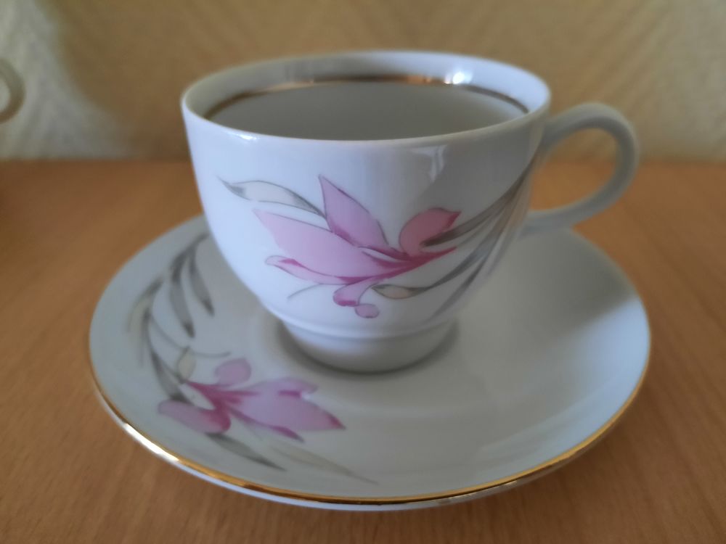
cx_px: 363
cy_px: 272
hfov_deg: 69.4
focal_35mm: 25
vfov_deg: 54.9
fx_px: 524
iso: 500
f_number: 2
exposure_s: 1/25
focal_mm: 4.6
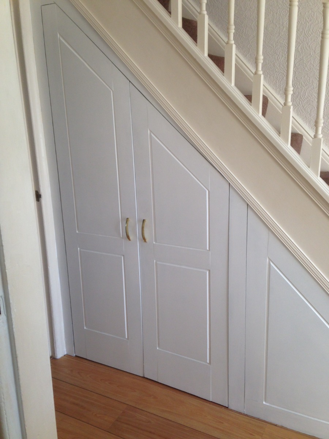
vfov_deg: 55.4
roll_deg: +2.1
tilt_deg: -13.5
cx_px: 164
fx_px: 418
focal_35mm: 33
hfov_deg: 42.9
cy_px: 220
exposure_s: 1/60
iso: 64
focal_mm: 4.12
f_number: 2.4
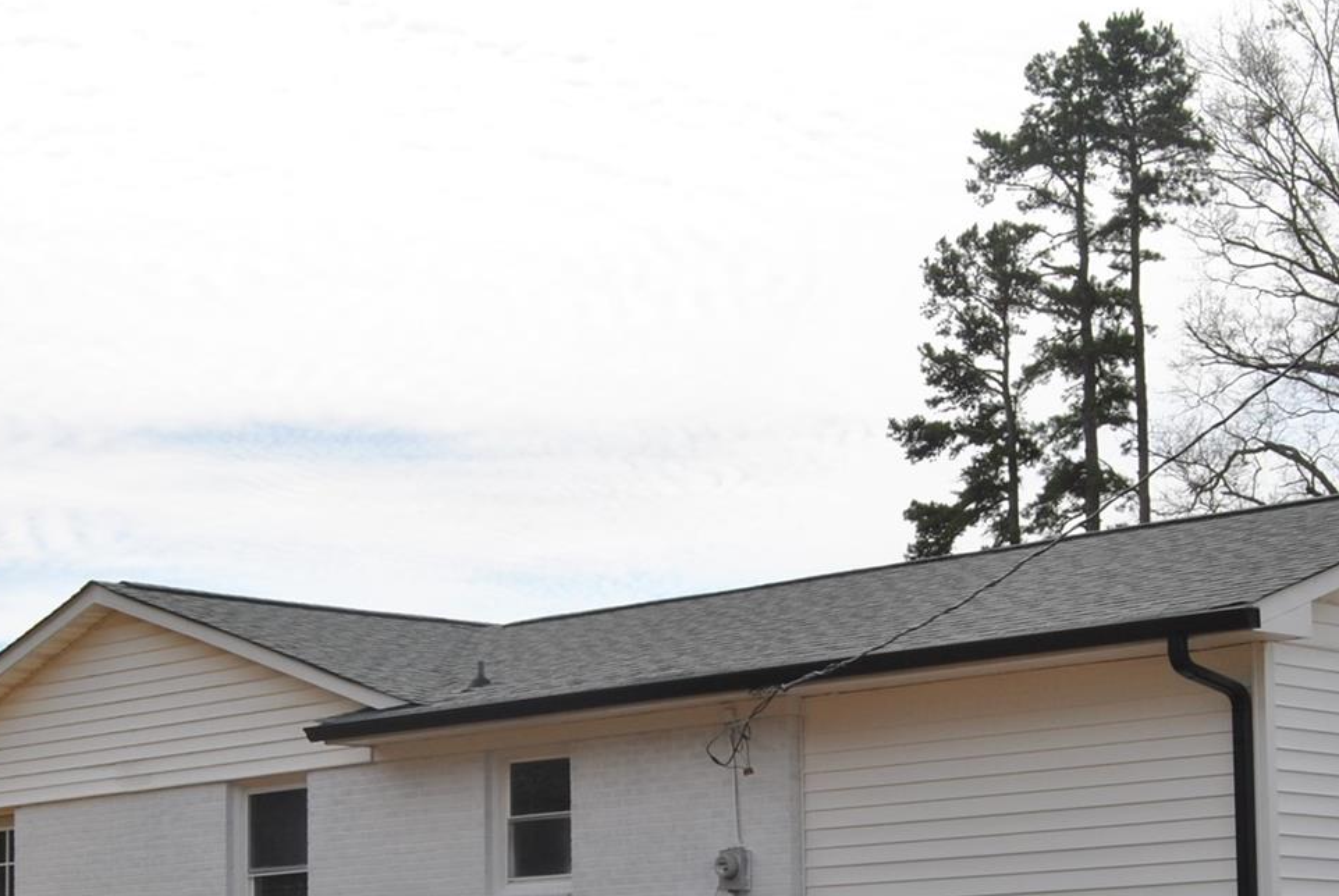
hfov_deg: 24.4
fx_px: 3091
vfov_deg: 16.4
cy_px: 715
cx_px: 695
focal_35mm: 83
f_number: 13
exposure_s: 1/200
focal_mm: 26
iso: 100
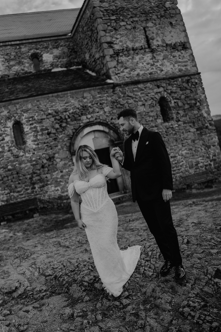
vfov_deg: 54.4
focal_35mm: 35
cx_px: 110
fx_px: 322
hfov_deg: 37.9
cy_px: 166
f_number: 1.8
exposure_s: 1/4000
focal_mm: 35
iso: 640
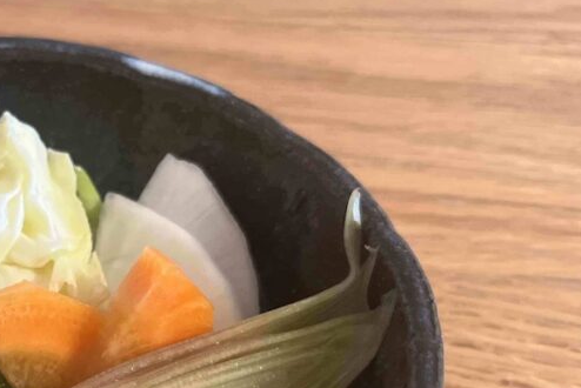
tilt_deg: -53.3
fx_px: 904
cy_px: 325
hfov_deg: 32.8
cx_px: 6
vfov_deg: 23.8
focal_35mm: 56
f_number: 1.6
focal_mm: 5.1
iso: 400
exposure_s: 1/33
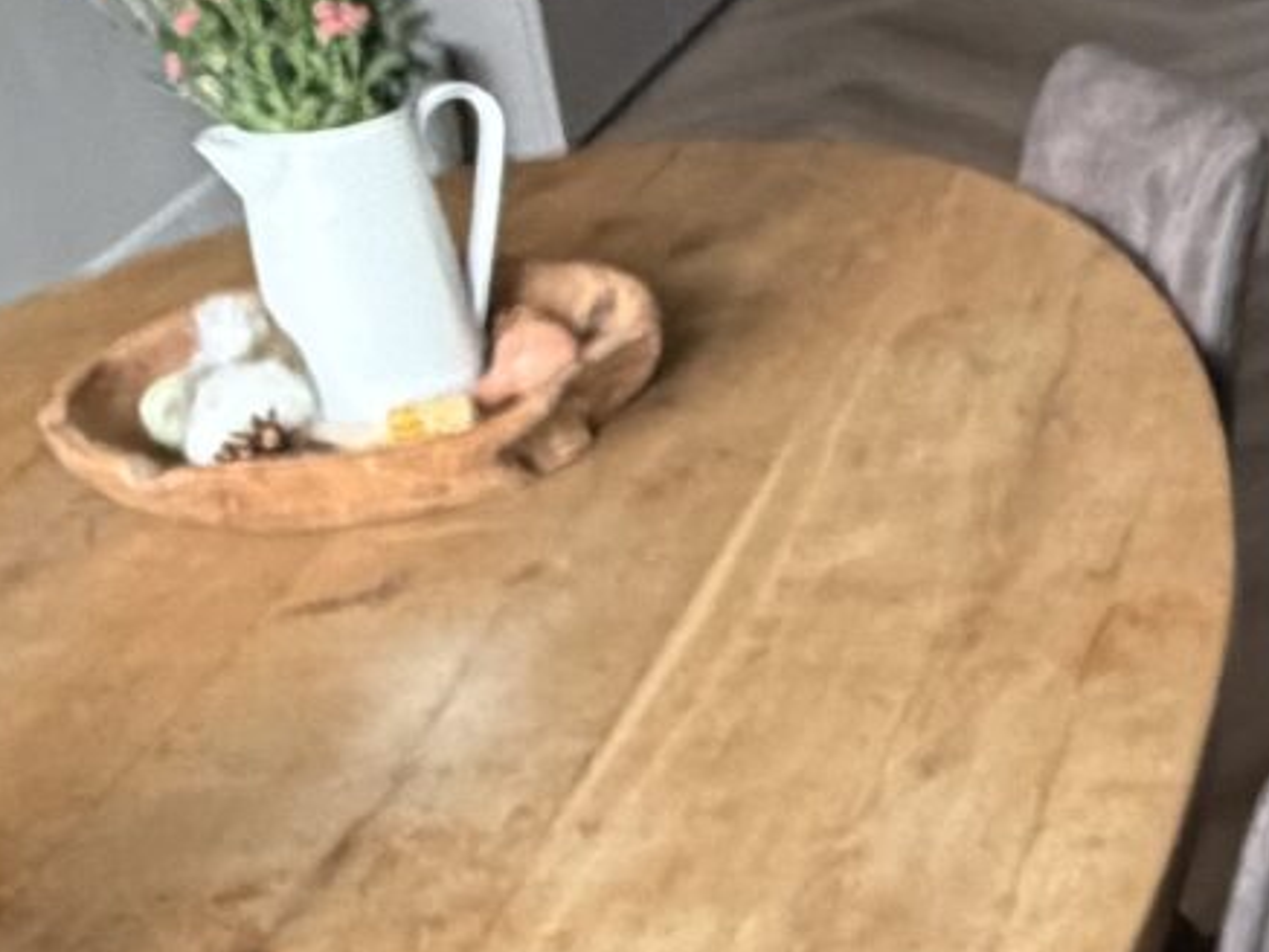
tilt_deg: -23.2
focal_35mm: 82
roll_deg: +1.2
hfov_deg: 20.1
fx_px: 3007
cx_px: 1966
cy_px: 374
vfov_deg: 18.0
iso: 320
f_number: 2.2
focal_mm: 2.22
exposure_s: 1/79
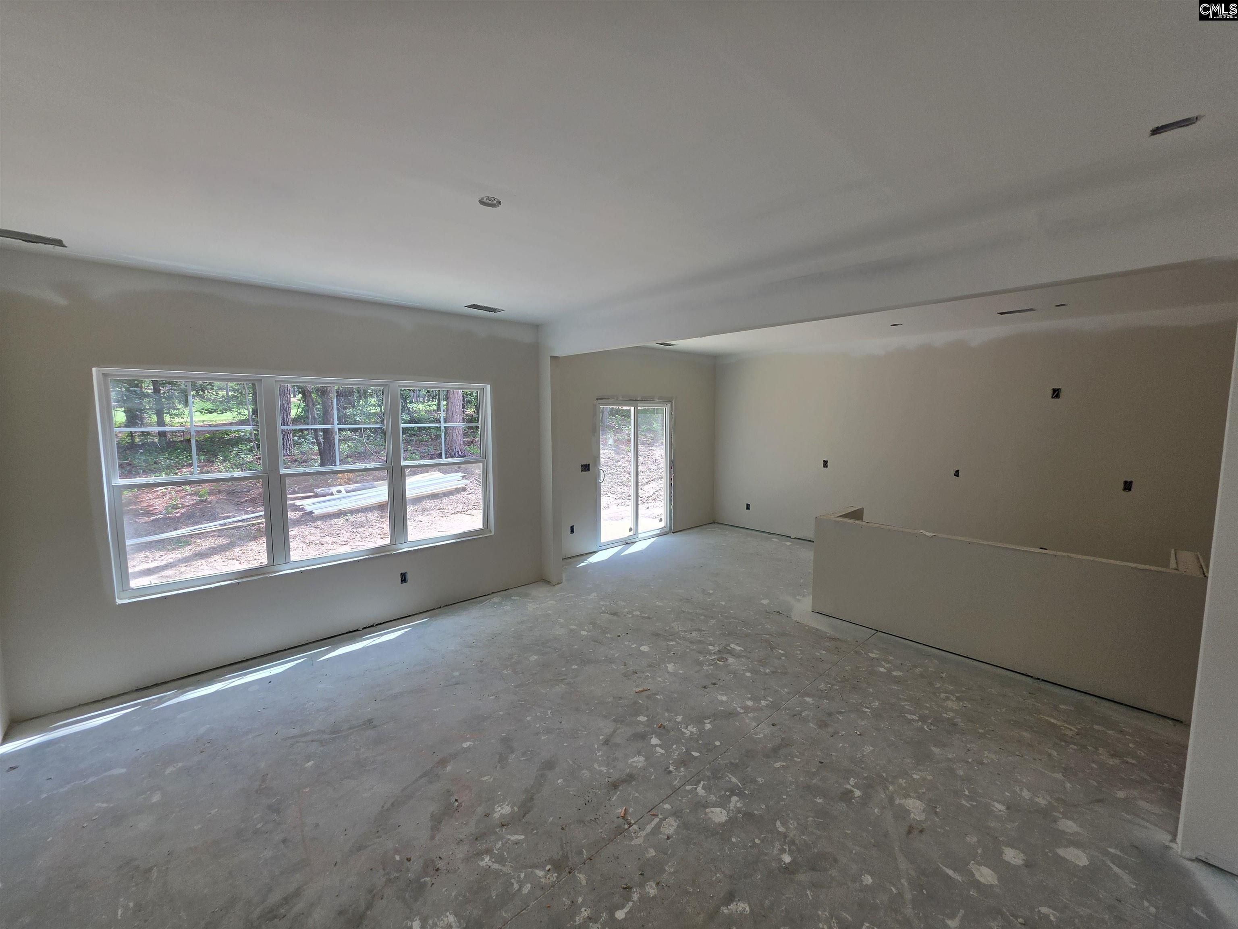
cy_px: 464
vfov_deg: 89.9
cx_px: 619
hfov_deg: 106.2
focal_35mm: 13
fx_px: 465
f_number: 1.9
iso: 50
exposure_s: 1/359
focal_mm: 2.2
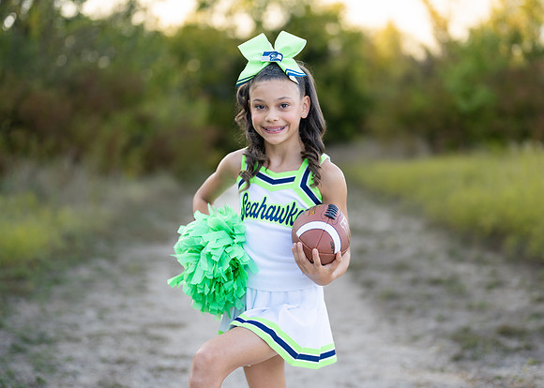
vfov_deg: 24.2
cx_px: 294
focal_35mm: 59
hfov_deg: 33.4
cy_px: 185
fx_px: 905
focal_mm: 50
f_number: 1.2
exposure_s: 1/1250
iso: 100
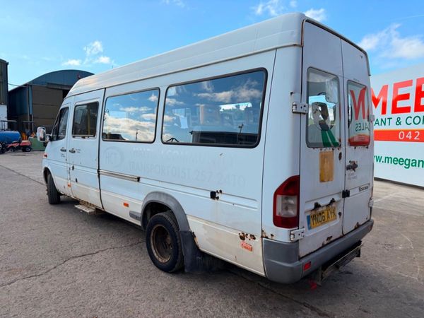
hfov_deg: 71.6
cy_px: 159
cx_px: 212
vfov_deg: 56.8
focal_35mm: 24
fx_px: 294
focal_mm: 6.76
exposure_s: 1/3279
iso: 100
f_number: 1.78
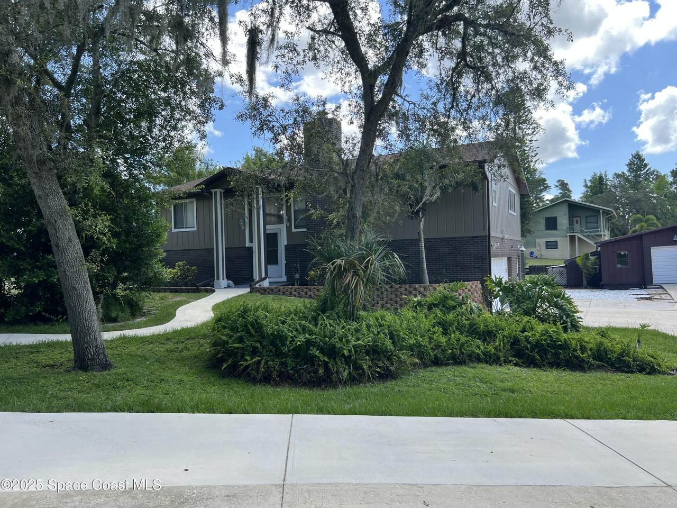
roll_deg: +2.0
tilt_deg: +1.6
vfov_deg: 53.1
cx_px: 338
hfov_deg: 67.3
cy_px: 254
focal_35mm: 26
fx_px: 508
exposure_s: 1/965
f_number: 1.5
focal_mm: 5.7
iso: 50
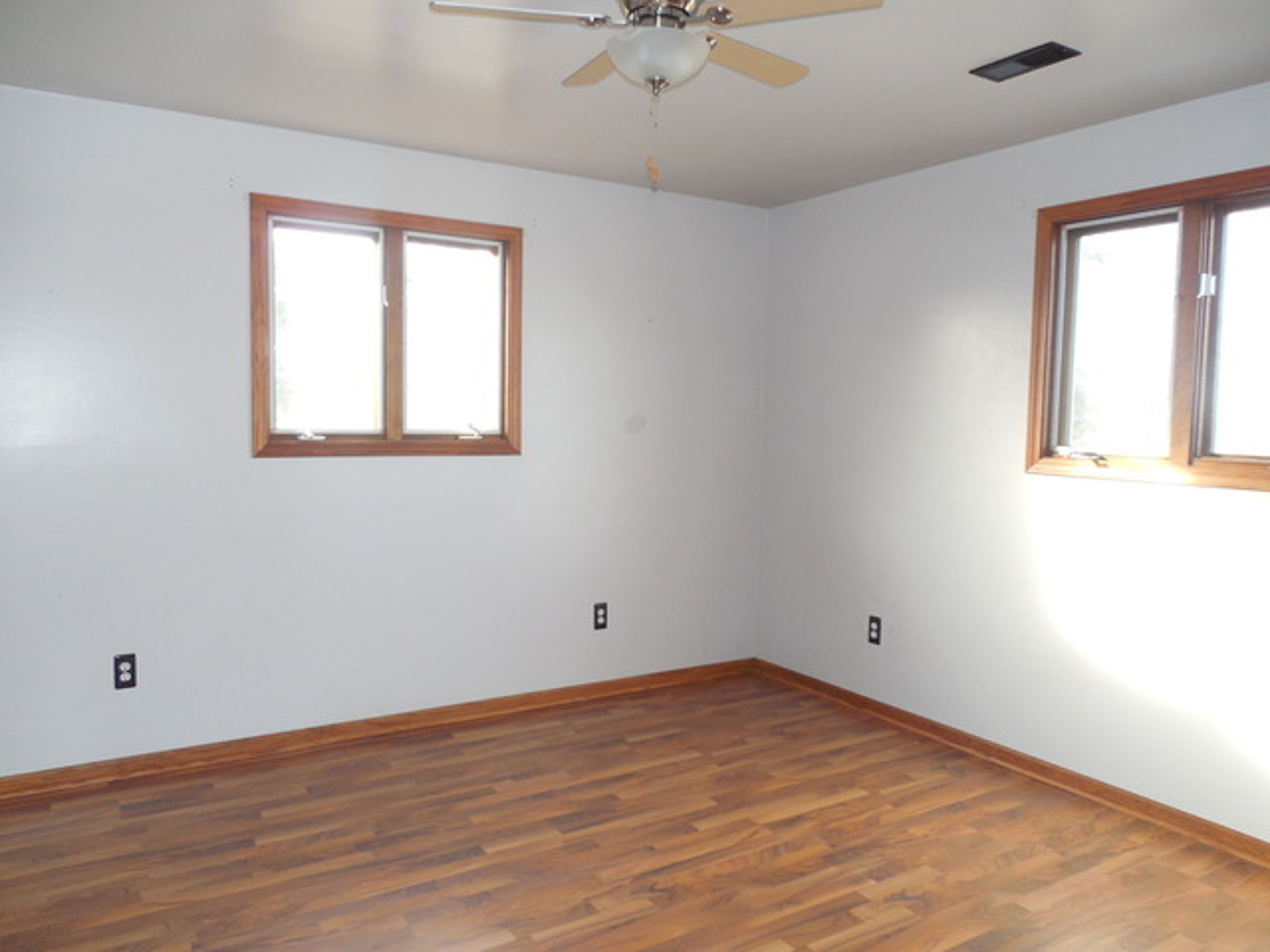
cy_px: 476
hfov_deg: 69.4
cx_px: 635
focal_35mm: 25
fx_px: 917
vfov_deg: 54.9
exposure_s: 1/30
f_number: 3.3
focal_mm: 4.5
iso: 220
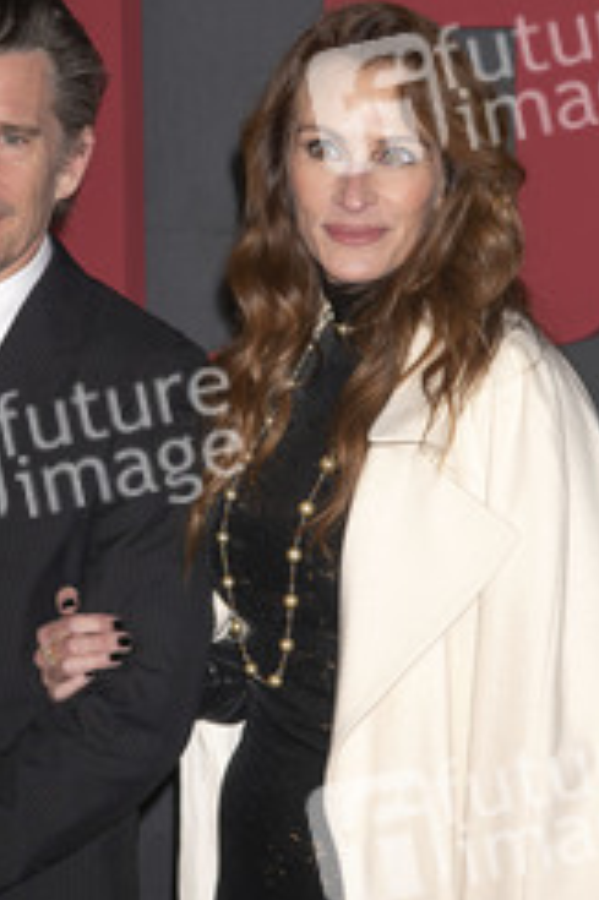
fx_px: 4074
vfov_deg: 12.6
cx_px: 162
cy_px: 639
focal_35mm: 163
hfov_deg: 8.4
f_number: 5.6
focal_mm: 100
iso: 400
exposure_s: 1/200
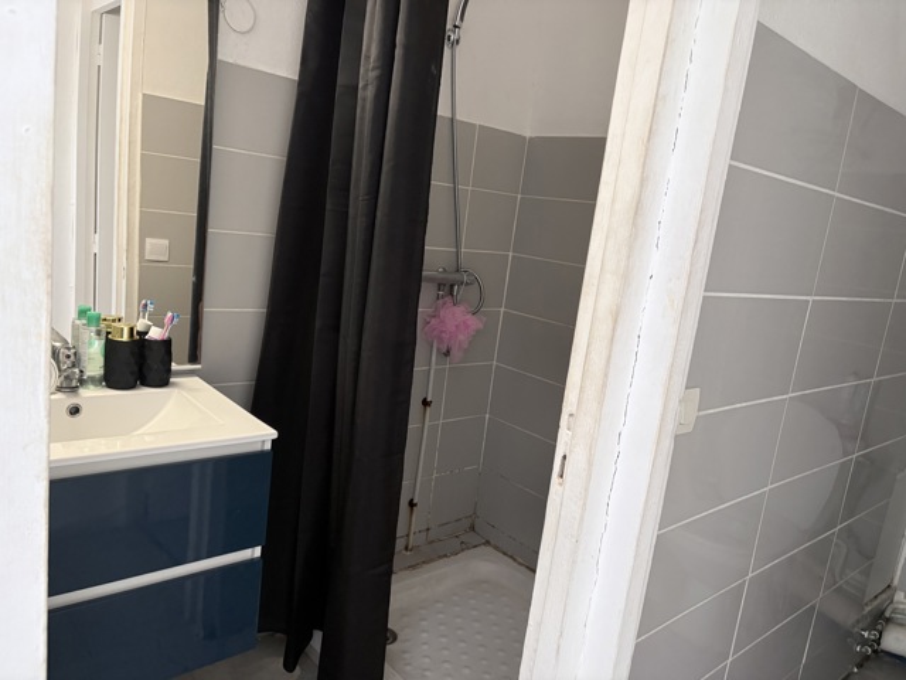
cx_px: 453
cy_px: 340
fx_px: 680
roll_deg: -6.9
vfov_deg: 53.1
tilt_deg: -10.6
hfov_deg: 67.3
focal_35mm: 26
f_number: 1.6
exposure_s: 1/60
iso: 200
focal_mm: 5.96
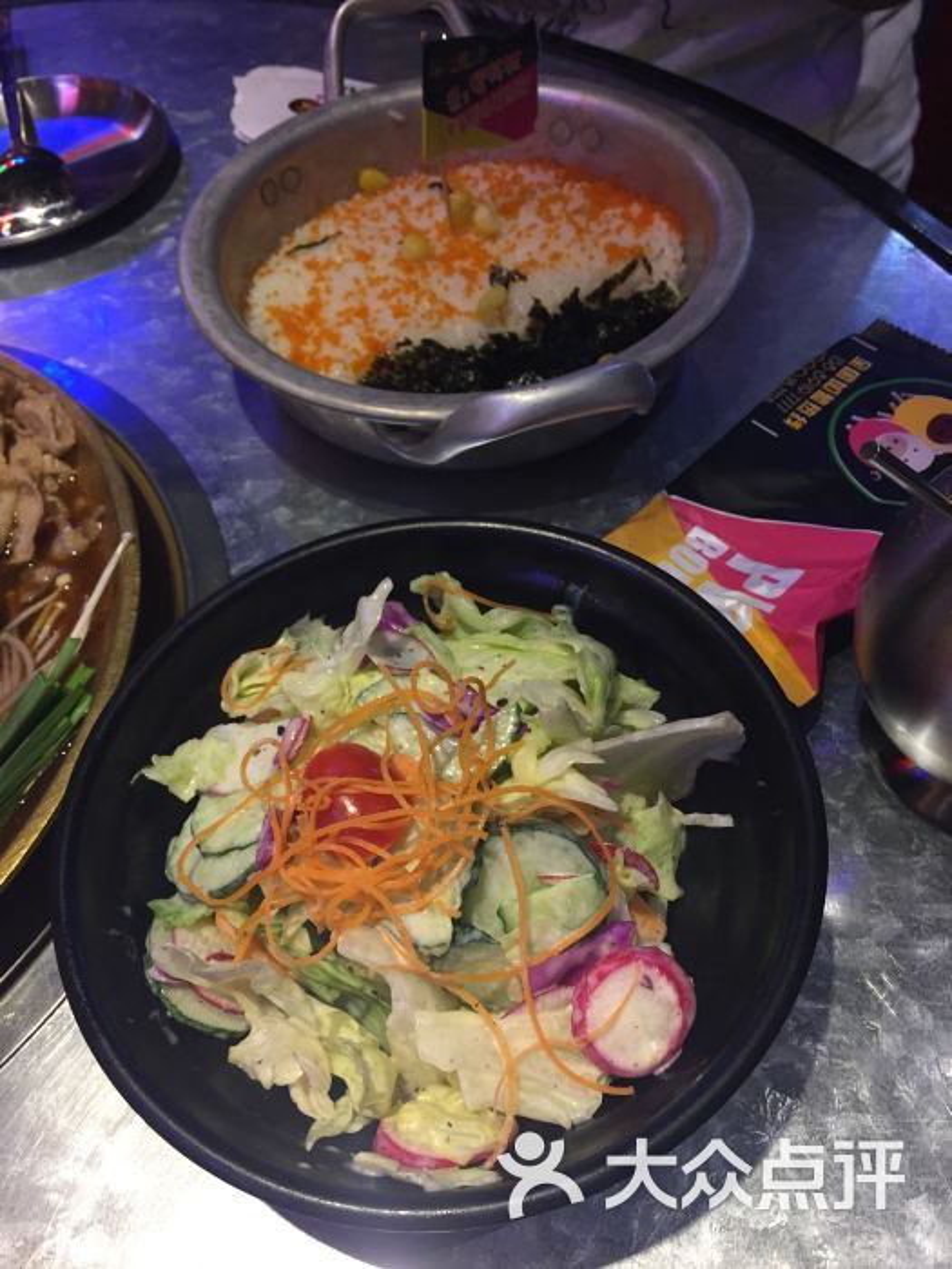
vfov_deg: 61.7
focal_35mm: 29
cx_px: 476
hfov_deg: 48.2
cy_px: 634
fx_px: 1063
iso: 64
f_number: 2.2
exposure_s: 1/33
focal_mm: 4.15
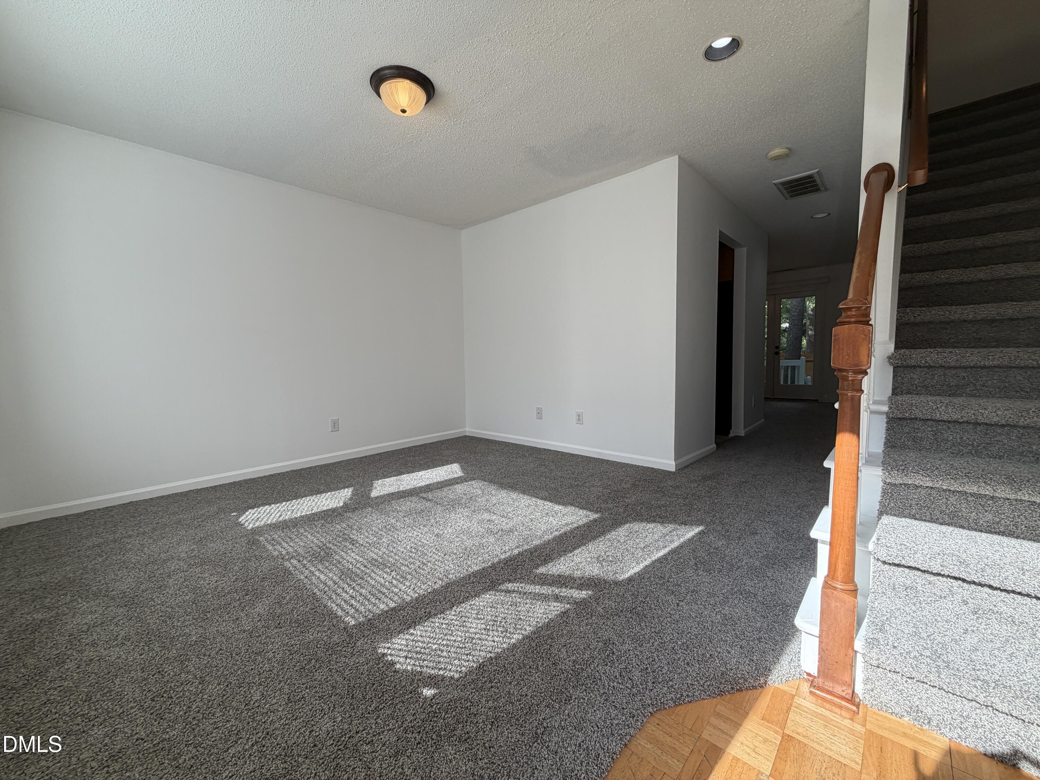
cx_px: 520
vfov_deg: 85.7
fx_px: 421
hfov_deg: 102.1
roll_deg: +1.1
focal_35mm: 14
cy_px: 390
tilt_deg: -5.1
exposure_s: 1/304
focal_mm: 2.22
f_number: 2.2
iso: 50
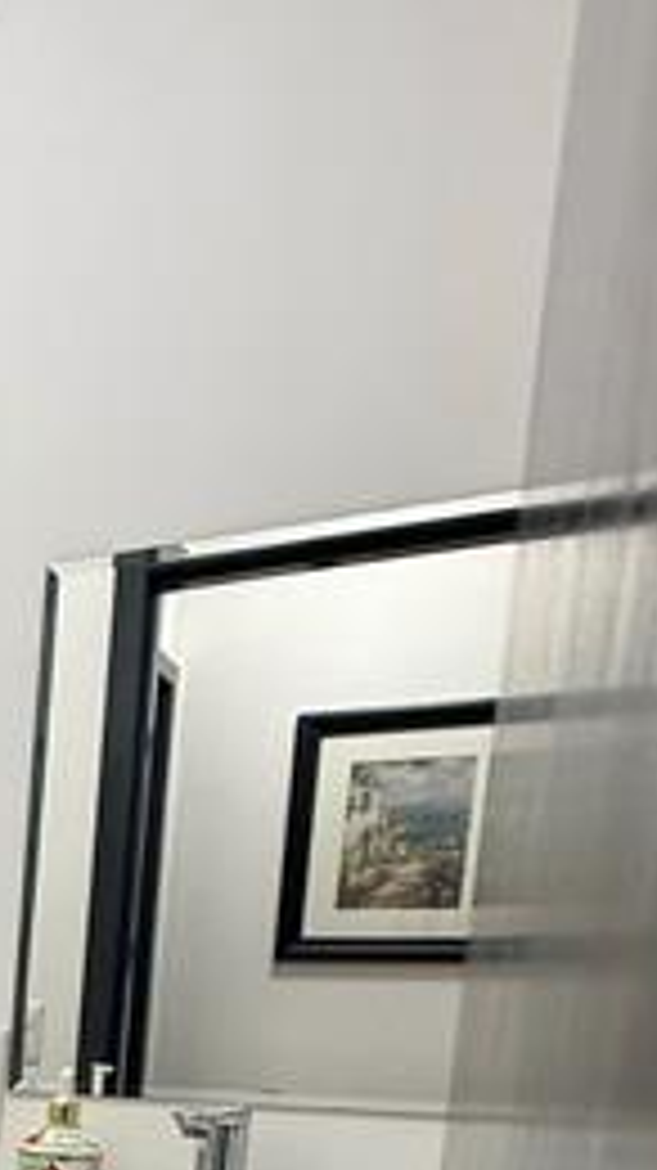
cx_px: -531
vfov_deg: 39.3
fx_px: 1395
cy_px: 1210
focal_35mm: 45
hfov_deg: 19.6
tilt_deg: -8.7
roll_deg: -1.5
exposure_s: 1/120
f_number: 2.2
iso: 200
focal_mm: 2.22
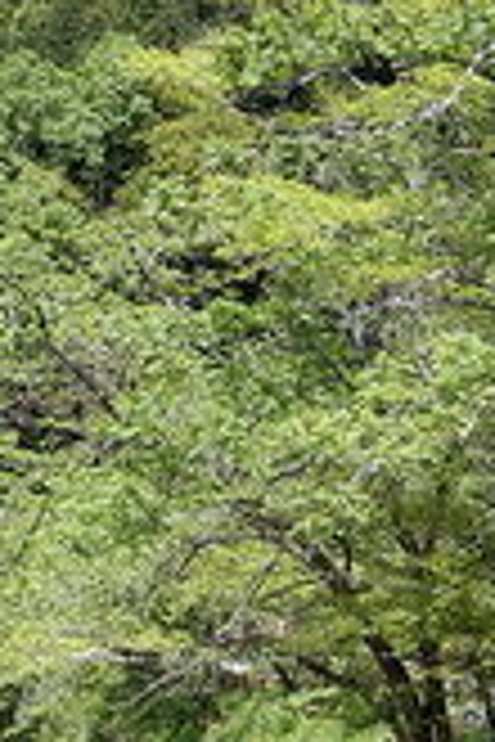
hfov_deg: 11.1
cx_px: 65
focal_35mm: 123
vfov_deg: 16.5
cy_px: 605
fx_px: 2537
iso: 80
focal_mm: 4.3
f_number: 3.4
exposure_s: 1/400
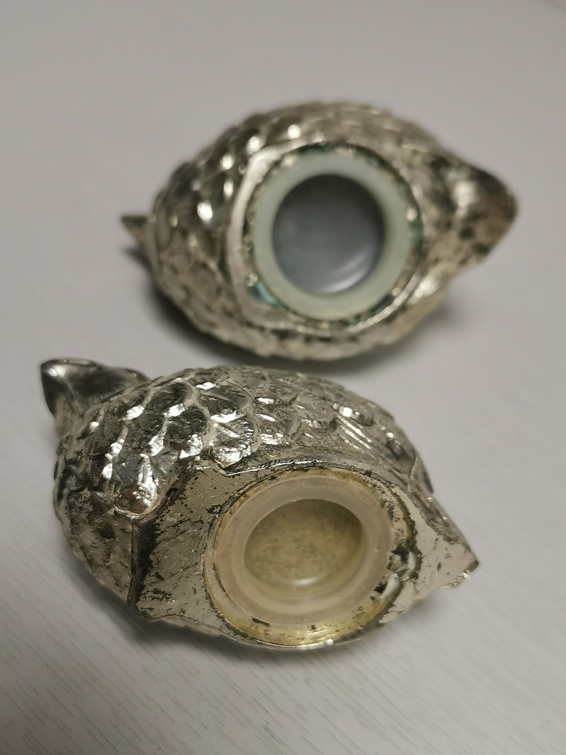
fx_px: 981
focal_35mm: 45
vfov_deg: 42.1
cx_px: 283
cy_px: 378
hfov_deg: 32.2
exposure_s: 1/100
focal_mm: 5.58
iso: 160
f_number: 1.8
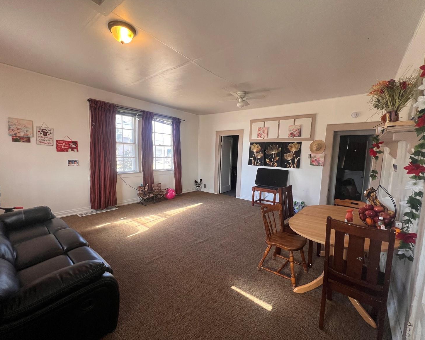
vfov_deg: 88.0
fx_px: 176
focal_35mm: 14
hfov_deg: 100.7
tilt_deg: -6.1
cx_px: 210
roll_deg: -1.2
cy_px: 174
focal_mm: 1.57
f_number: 1.8
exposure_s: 1/99
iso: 125
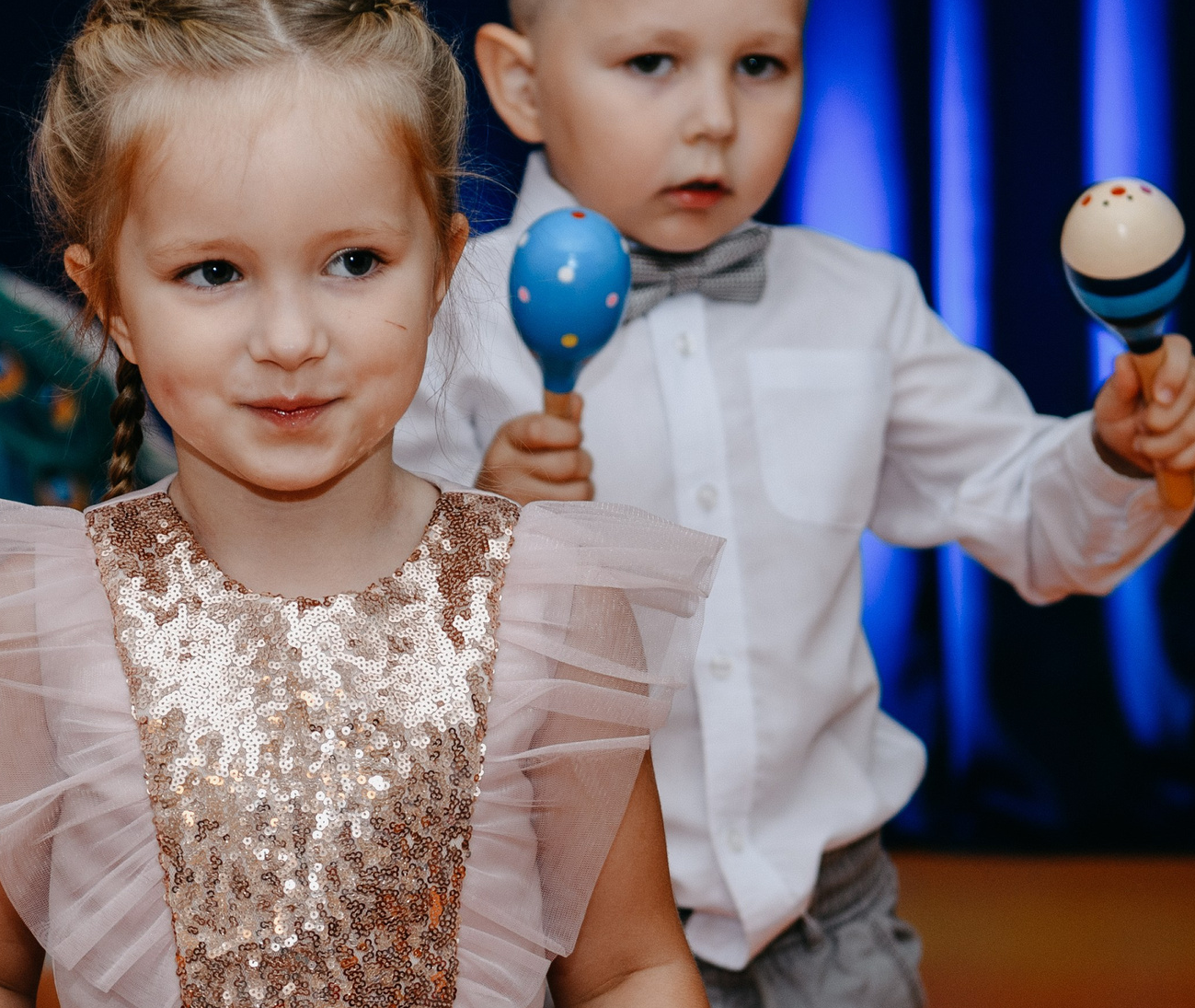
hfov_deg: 11.6
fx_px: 5851
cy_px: 703
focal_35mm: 162
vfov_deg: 9.8
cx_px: 350
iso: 250
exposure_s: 1/160
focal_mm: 65
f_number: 4
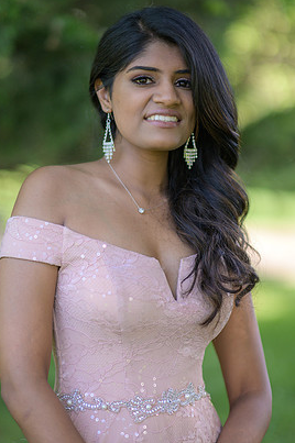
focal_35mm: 95
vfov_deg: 21.5
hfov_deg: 14.4
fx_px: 1170
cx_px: 131
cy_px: 208
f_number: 1.4
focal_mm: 85
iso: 320
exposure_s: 1/1250
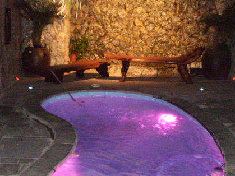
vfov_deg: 26.5
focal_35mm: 55
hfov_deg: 34.9
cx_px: 125
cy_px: 101
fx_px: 373
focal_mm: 6.3
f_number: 3.1
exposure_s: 1/30
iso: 800
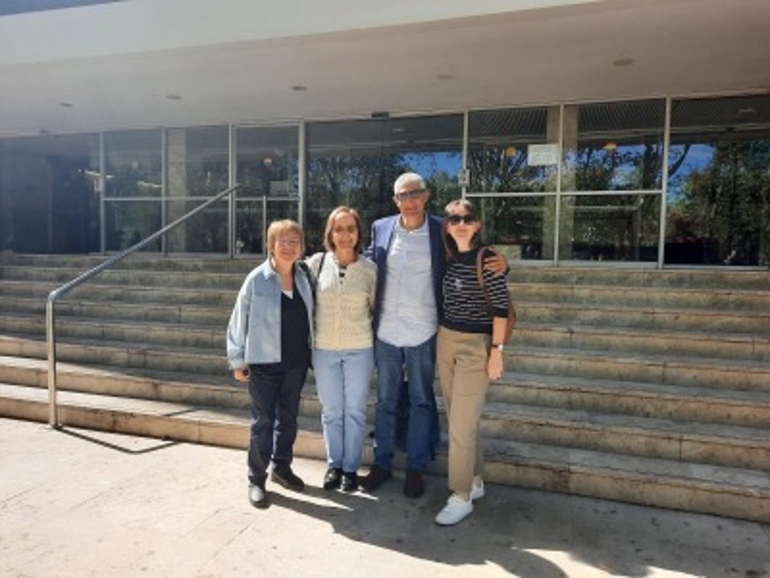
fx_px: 556
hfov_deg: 69.4
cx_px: 385
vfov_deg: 54.9
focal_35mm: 25
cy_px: 289
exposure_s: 1/431
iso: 32
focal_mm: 4.6
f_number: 2
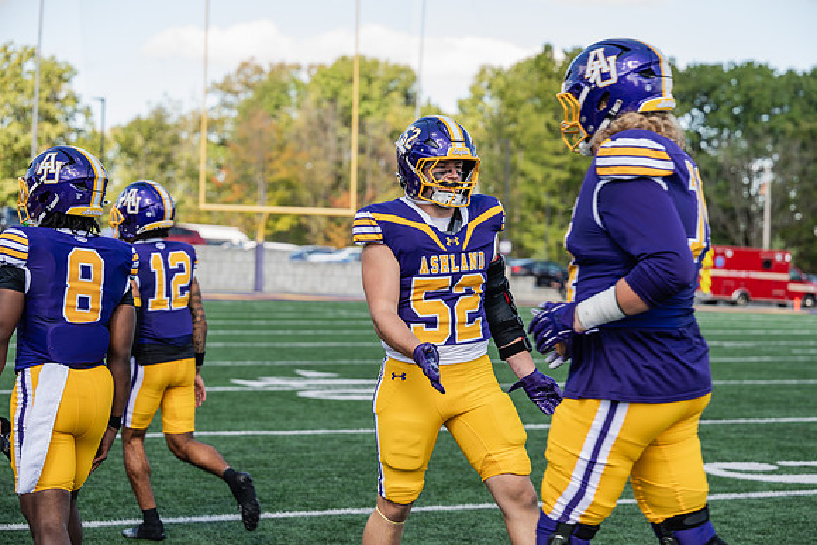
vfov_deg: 16.3
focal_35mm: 84
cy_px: 272
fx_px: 1907
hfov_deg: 24.2
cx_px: 408
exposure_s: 1/320
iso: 100
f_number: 3.5
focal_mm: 84
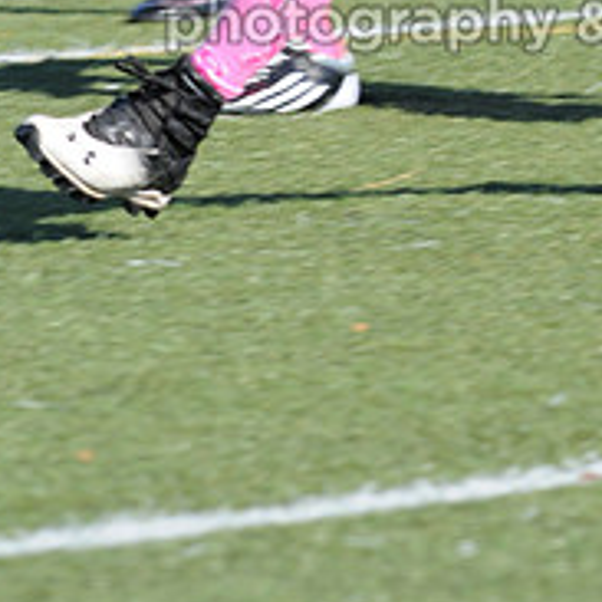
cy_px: -135
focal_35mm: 1211
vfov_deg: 1.4
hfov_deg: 1.4
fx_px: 23827
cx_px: 587
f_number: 6.3
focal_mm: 300
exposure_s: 1/500
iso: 200
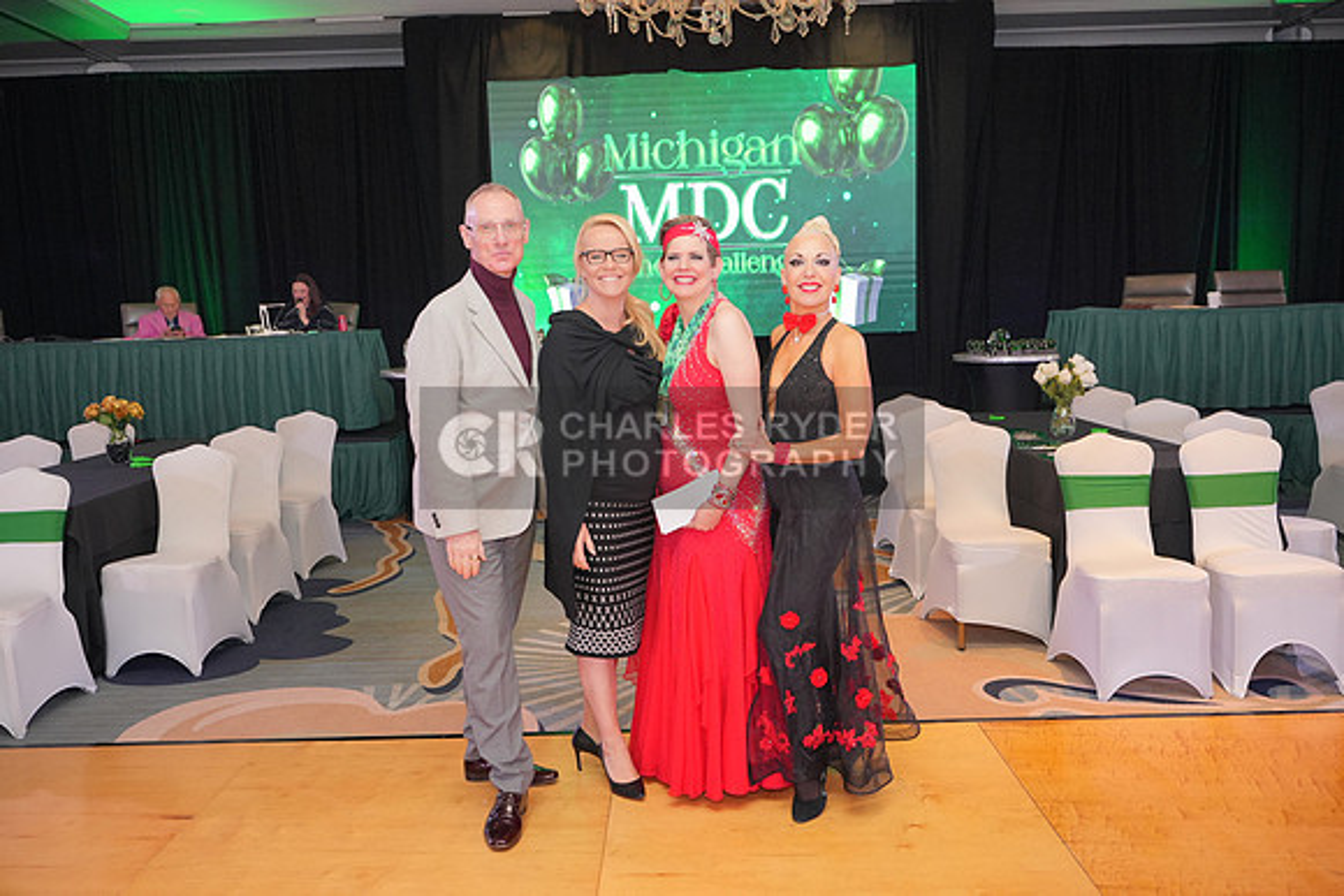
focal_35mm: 29
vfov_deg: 45.0
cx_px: 672
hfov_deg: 63.6
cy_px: 448
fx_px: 1083
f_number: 4
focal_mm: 29
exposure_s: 1/200
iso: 2000
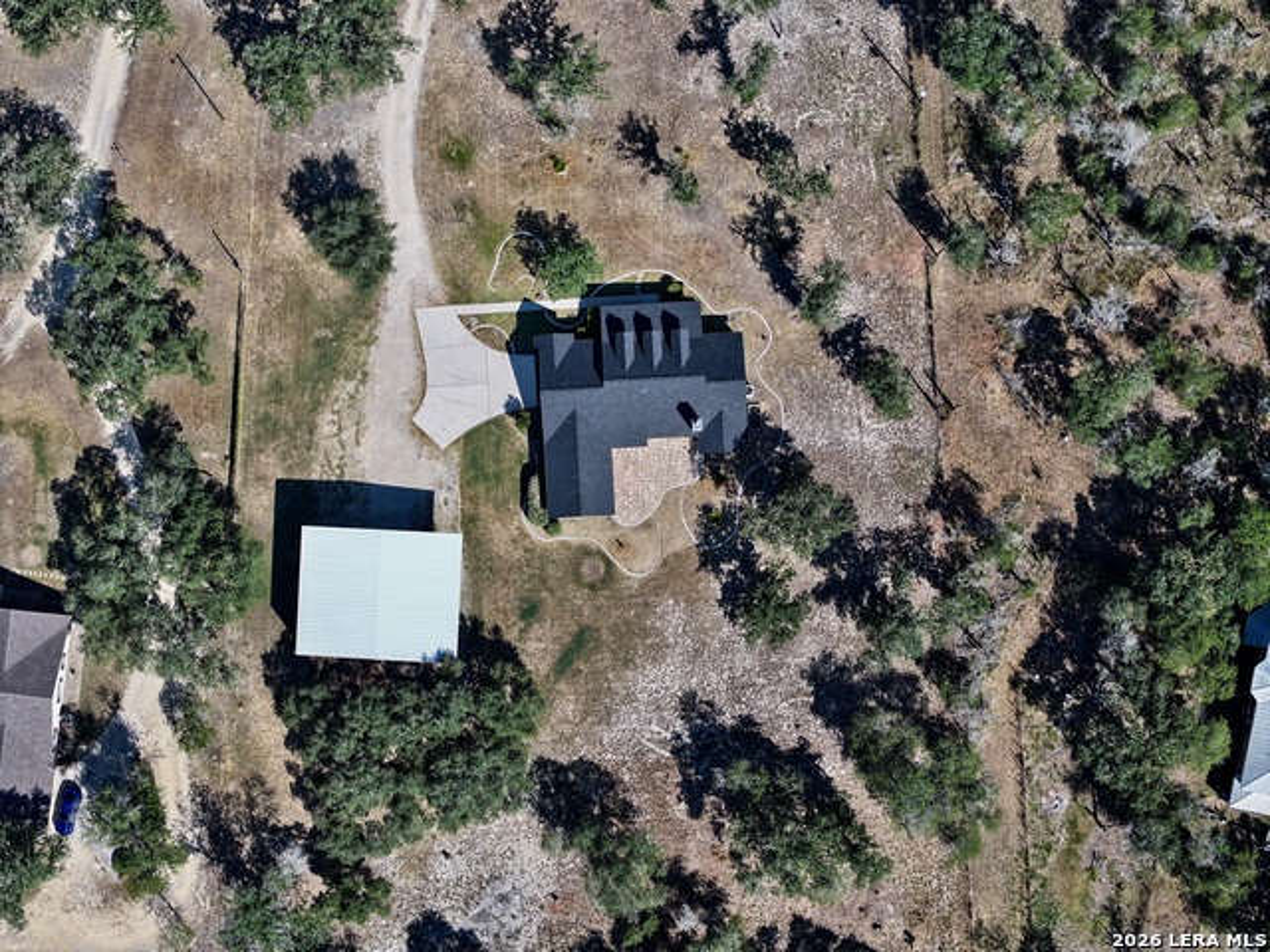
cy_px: 476
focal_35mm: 70
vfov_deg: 21.0
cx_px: 635
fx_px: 2568
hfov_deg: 27.8
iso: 160
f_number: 2.8
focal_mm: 19.35
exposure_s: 1/1250
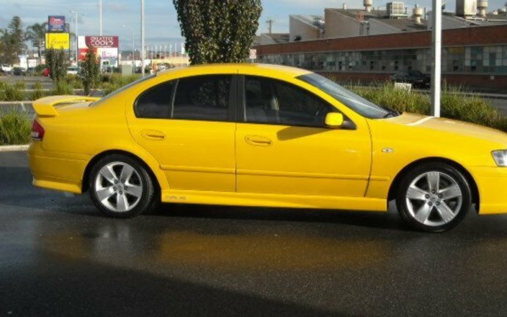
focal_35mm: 53
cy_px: 158
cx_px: 268
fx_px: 732
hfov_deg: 38.2
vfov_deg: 24.4
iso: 64
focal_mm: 7.1
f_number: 6.1
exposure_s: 1/218
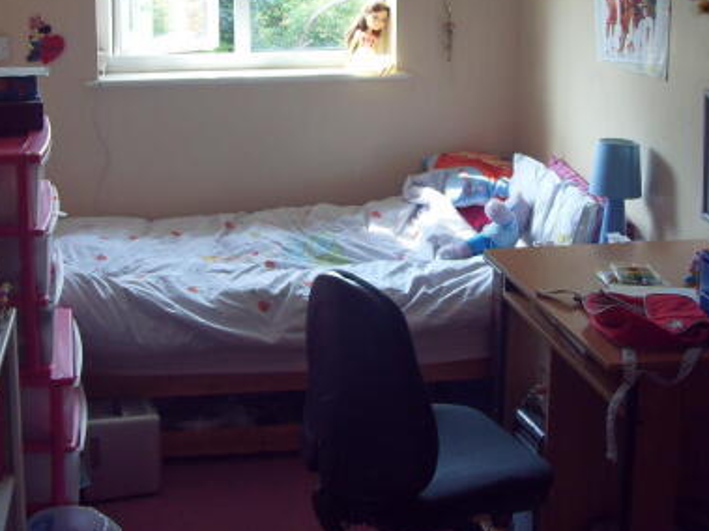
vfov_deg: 24.2
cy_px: 156
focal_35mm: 60
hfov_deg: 31.9
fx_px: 1229
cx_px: 235
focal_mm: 6.6
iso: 100
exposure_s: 1/60
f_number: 3.5
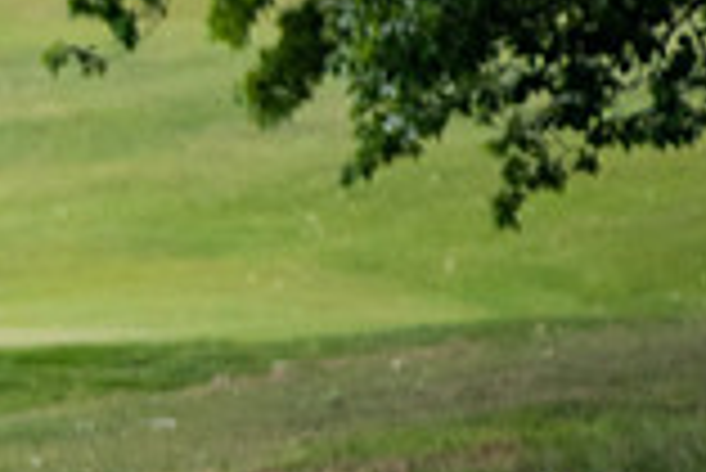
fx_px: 52330
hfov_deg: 0.8
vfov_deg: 0.5
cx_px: -571
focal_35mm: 2666
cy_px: 654
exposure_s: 1/1600
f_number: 5.6
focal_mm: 480
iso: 1250
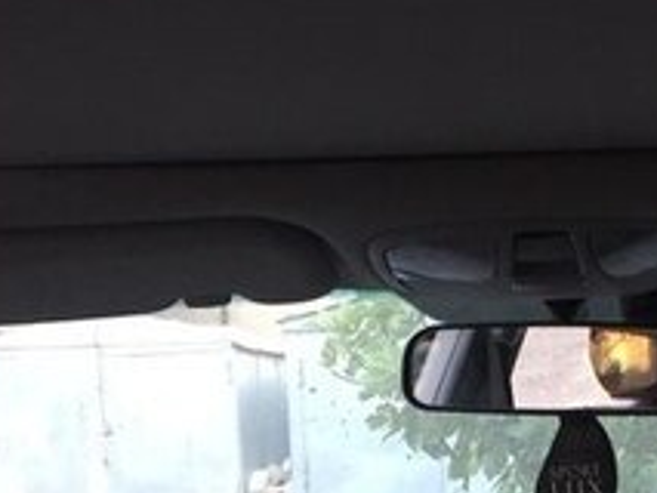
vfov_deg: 15.5
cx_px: 583
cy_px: 667
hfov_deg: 21.3
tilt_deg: -10.0
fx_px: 1709
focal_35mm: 90
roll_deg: +0.9
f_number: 2.2
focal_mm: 4.15
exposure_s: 1/33
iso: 64
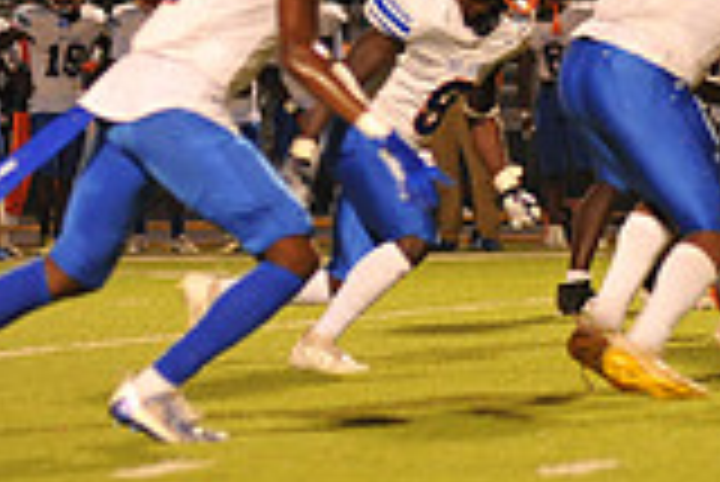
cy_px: 41
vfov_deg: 3.0
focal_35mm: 453
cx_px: 1192
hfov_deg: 4.5
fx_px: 9068
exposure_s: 1/250
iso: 2000
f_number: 3.5
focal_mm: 125
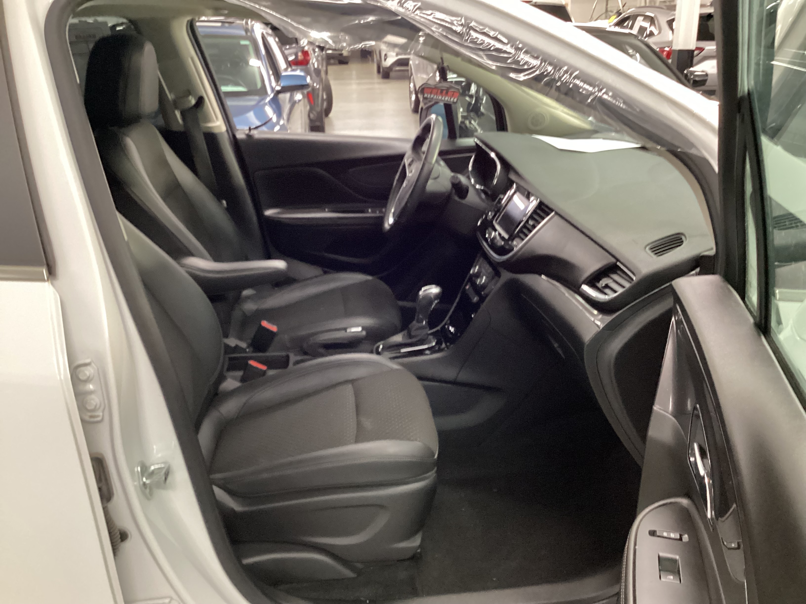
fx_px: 722
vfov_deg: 45.4
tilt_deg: -22.4
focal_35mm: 31
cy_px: 302
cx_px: 403
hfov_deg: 58.4
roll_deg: +1.1
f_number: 2.4
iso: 400
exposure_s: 1/30
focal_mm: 3.3
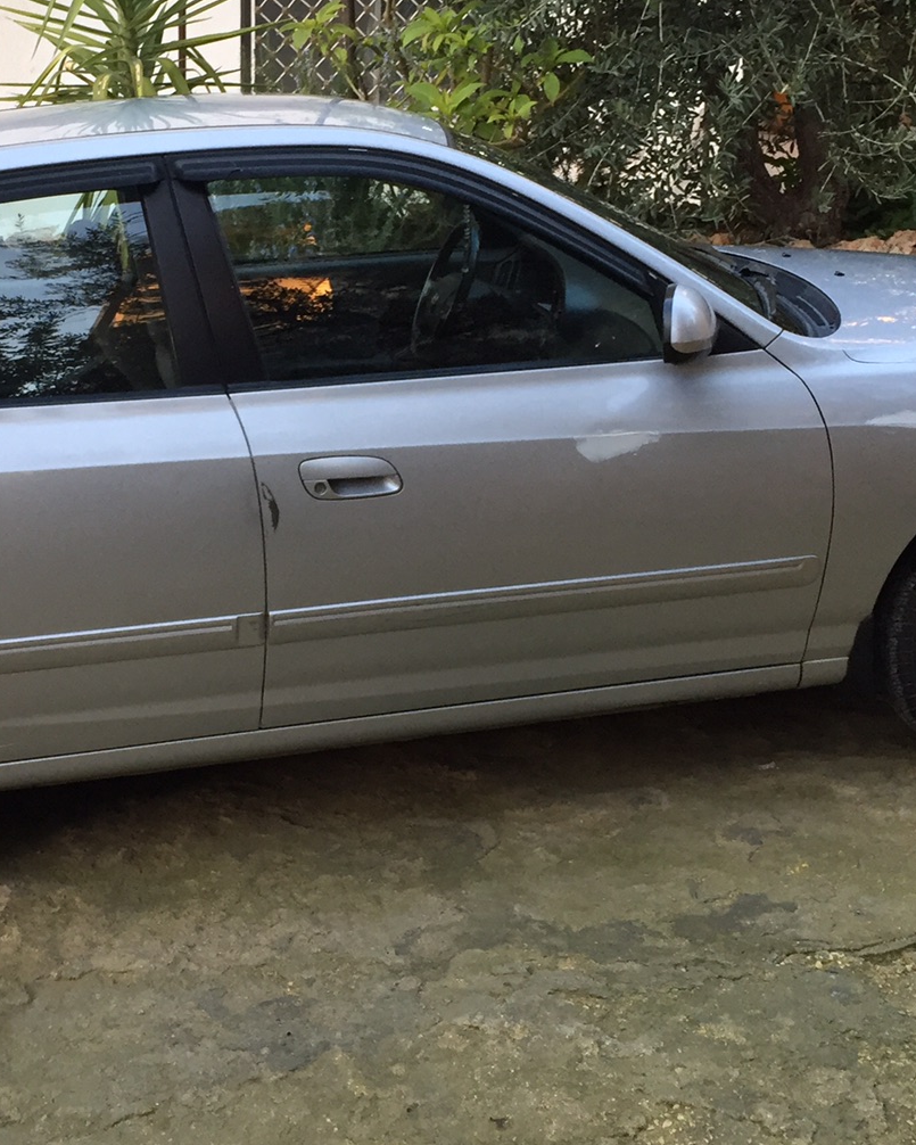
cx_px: 294
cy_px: 489
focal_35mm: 54
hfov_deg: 27.9
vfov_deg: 34.7
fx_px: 1830
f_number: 2.2
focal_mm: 4.15
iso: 40
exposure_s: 1/33
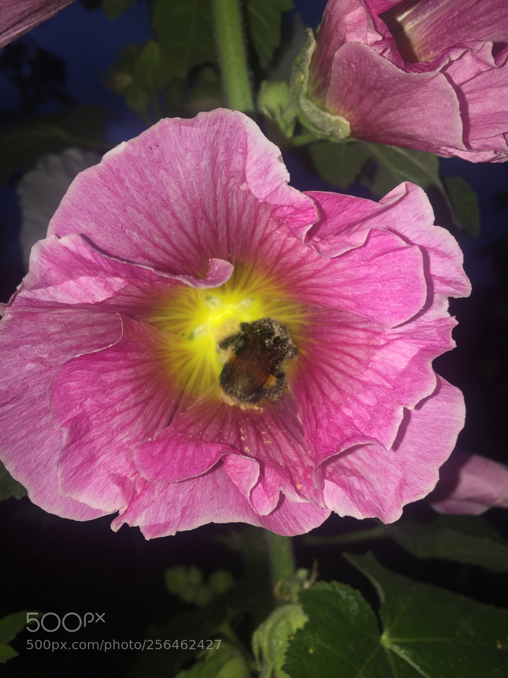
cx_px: 254
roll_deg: +3.4
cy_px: 339
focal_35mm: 29
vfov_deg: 61.7
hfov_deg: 48.2
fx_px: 567
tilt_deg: +1.4
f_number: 2.2
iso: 32
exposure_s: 1/124
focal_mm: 4.15
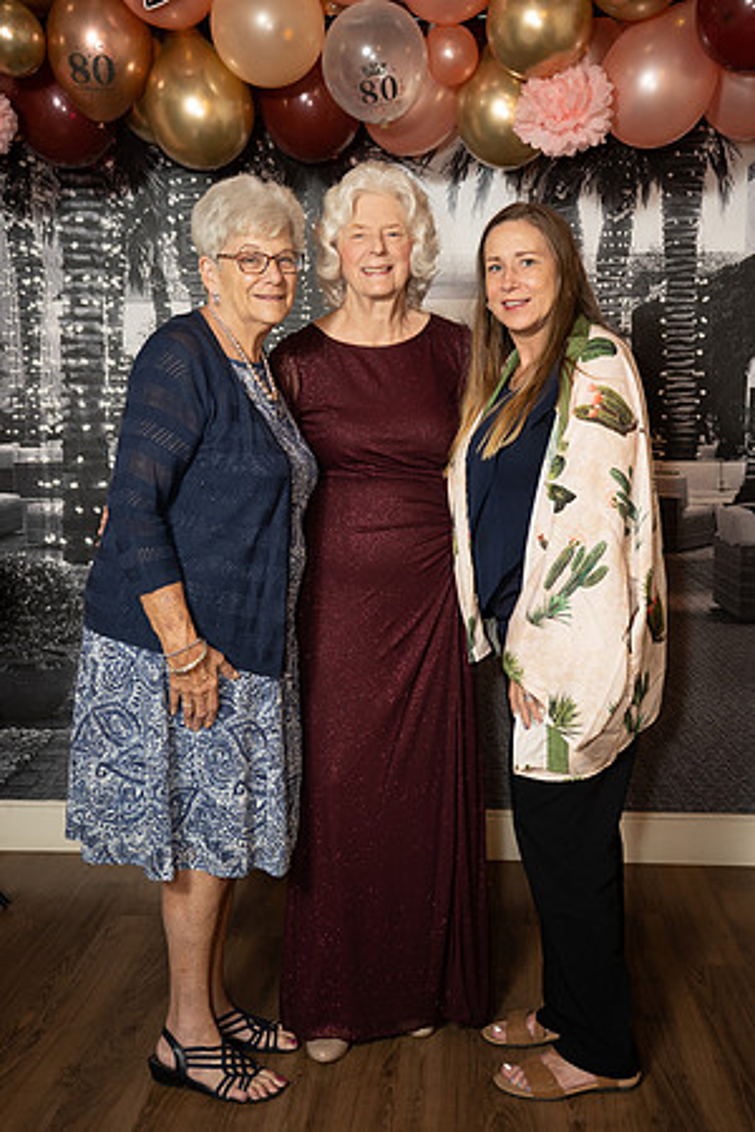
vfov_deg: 46.8
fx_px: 1309
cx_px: 378
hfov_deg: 32.2
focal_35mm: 42
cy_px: 566
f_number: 2.8
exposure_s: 1/160
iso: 1000
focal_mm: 41.6
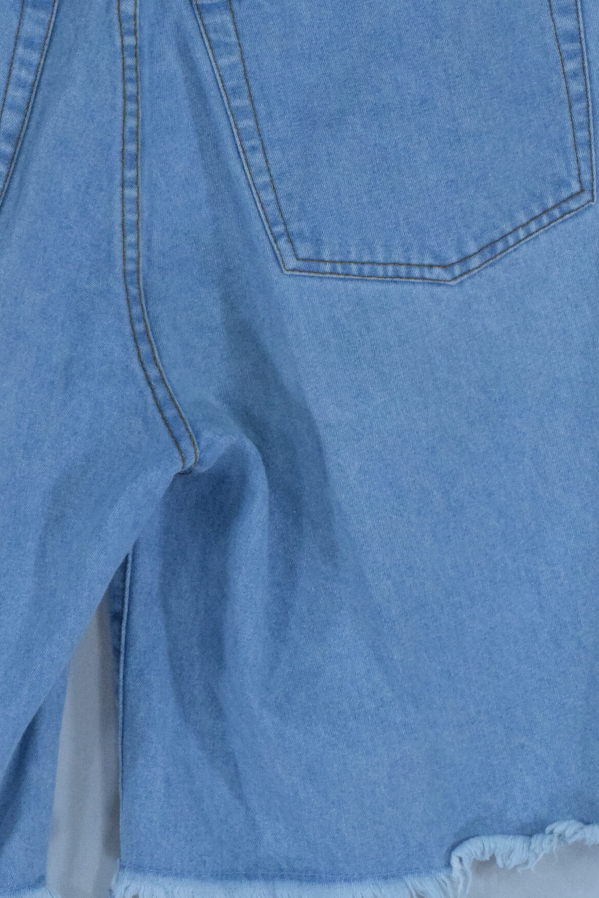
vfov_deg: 14.7
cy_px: 79
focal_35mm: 138
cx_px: 110
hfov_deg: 9.9
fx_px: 3441
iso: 3200
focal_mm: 40
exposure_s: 1/200
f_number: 16
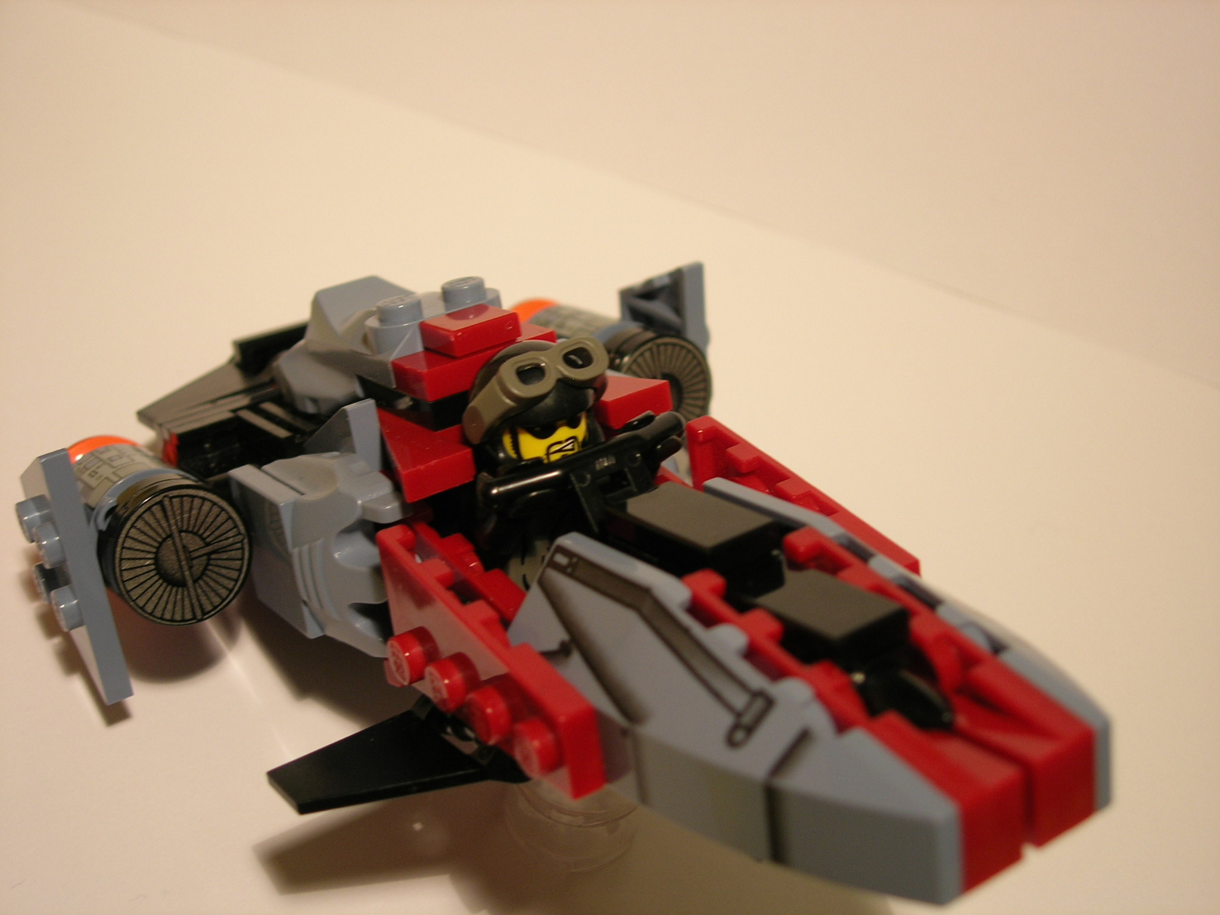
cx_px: 610
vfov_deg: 35.1
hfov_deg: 45.8
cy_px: 458
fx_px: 1445
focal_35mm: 41
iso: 64
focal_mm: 8.5
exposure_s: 1/9.7
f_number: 2.9
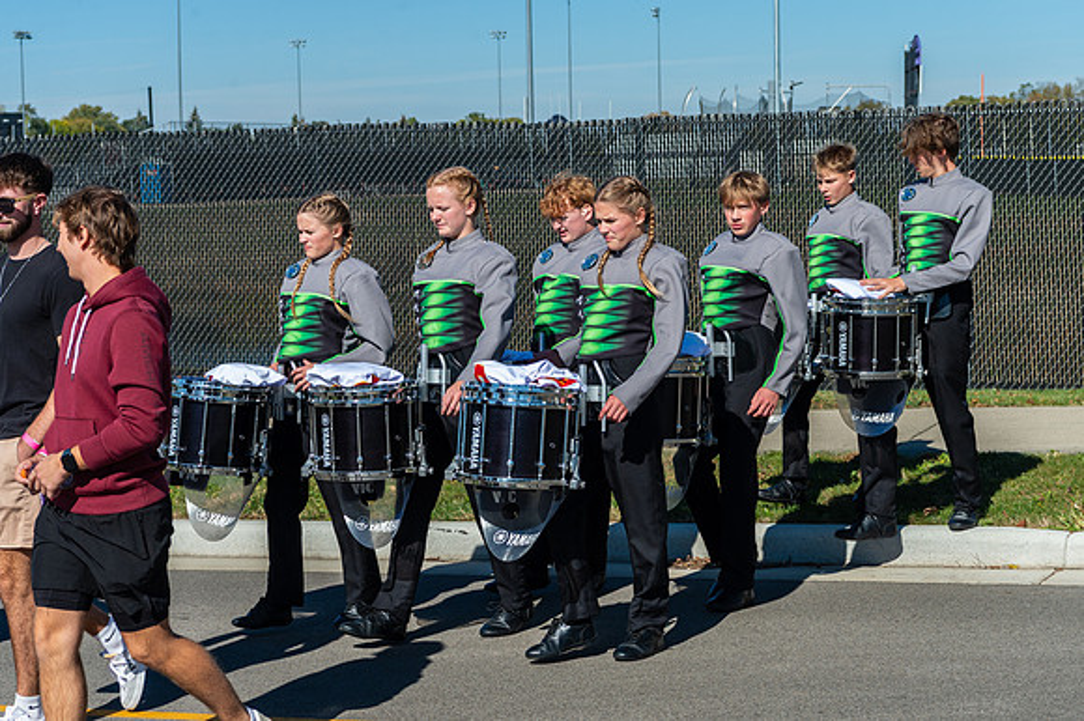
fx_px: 2303
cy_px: 346
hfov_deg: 26.5
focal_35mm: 77
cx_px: 583
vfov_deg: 17.8
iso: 320
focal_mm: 70
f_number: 7.1
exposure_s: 1/1250
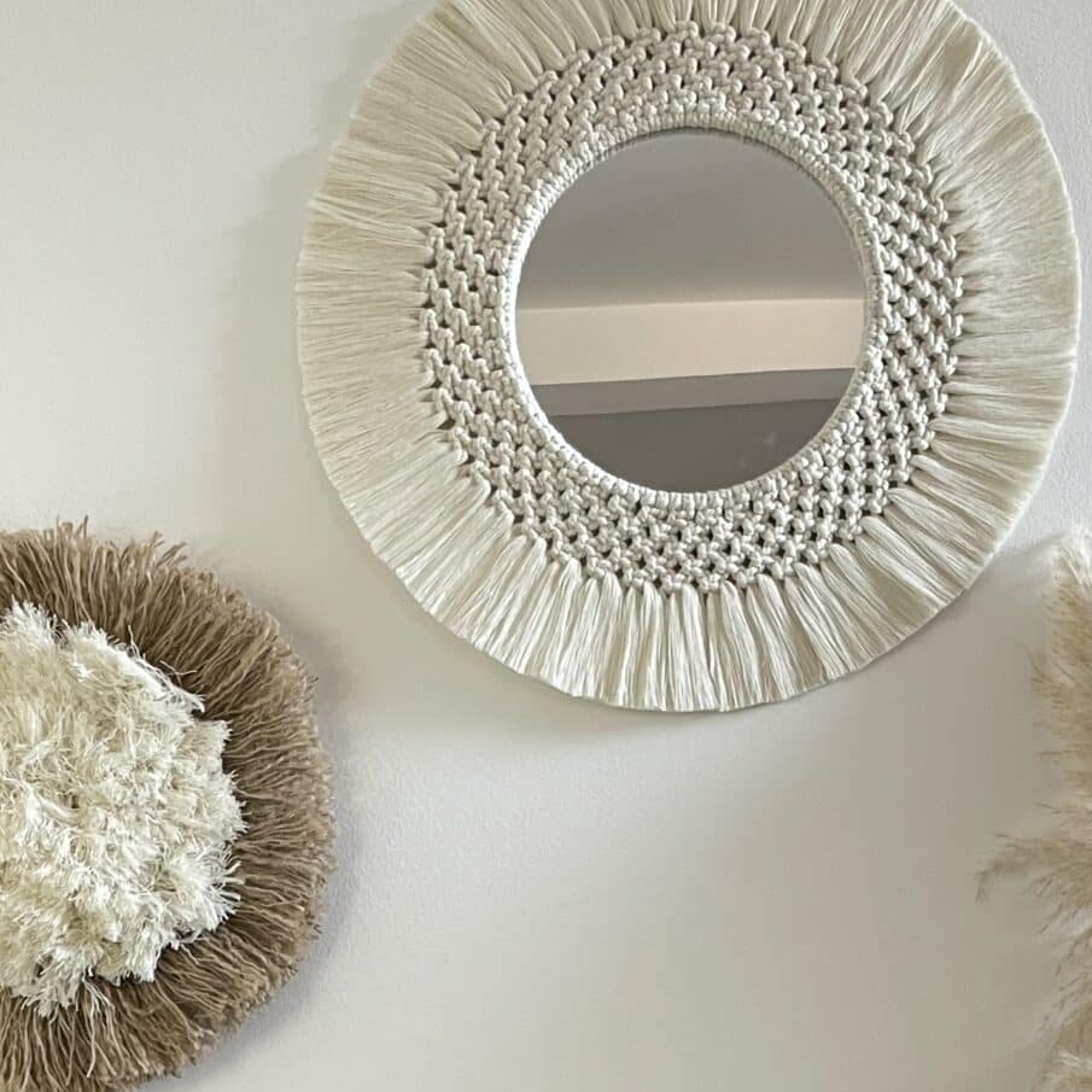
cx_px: 560
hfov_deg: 26.5
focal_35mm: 65
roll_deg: +1.9
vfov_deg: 23.7
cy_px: 1368
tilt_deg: -4.4
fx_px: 2320
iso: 200
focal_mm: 4.2
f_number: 1.6
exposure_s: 1/60
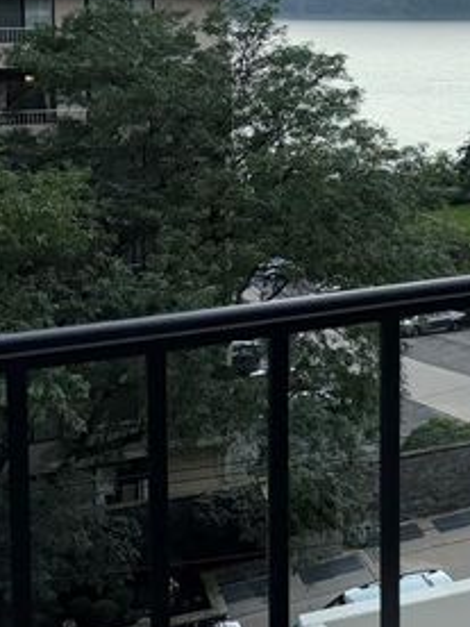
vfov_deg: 31.7
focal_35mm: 58
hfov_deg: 23.7
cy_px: 67
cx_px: 513
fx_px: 1050
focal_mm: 6.76
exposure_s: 1/2299
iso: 400
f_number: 1.78
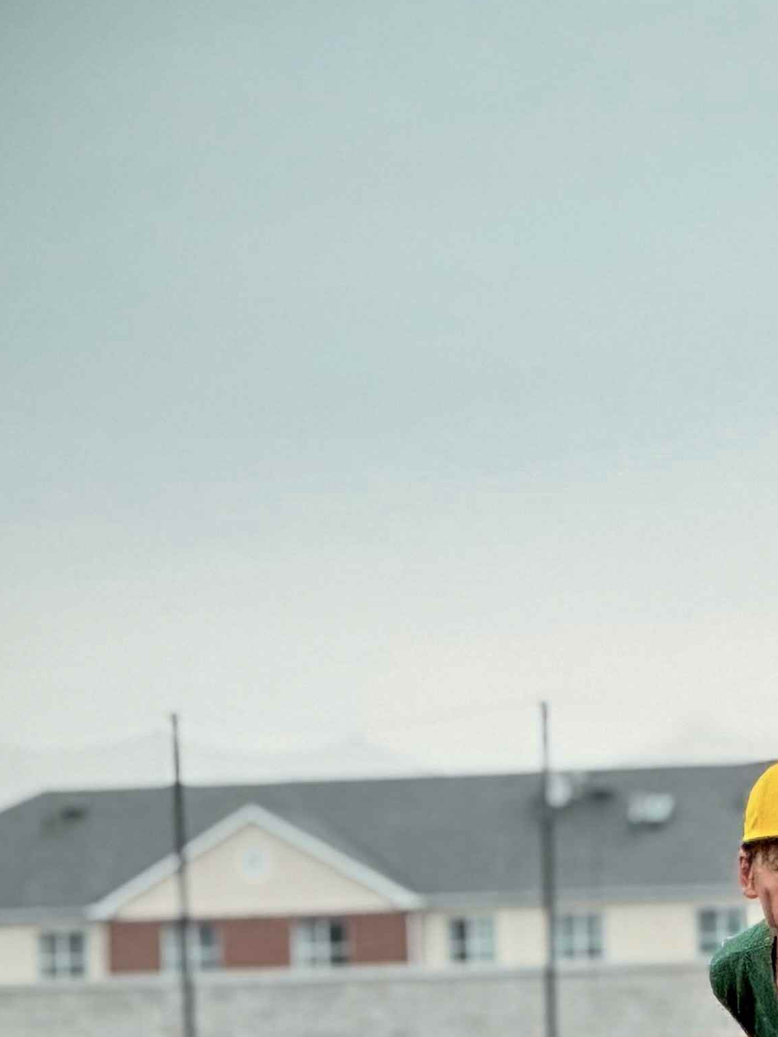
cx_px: 845
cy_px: 1444
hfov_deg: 4.0
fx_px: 11209
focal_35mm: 374
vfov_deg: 5.3
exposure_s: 1/350
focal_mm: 16.89
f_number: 2.8
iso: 50
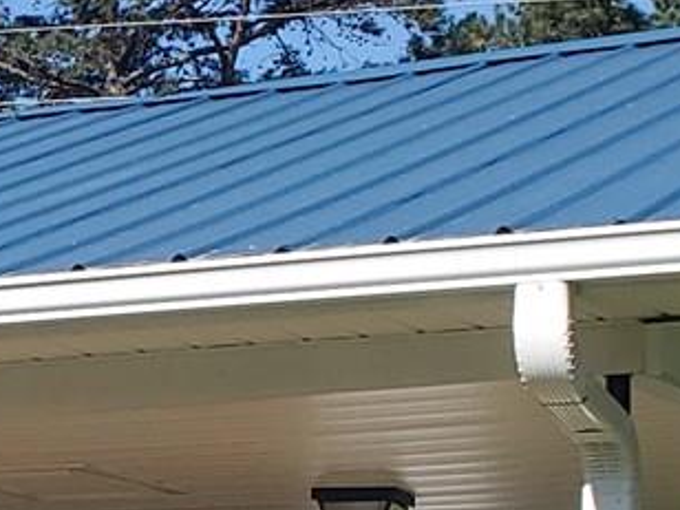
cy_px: 669
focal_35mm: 173
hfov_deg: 10.3
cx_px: -775
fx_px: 3398
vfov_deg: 8.5
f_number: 2.4
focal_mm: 4.3
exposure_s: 1/1370
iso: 50
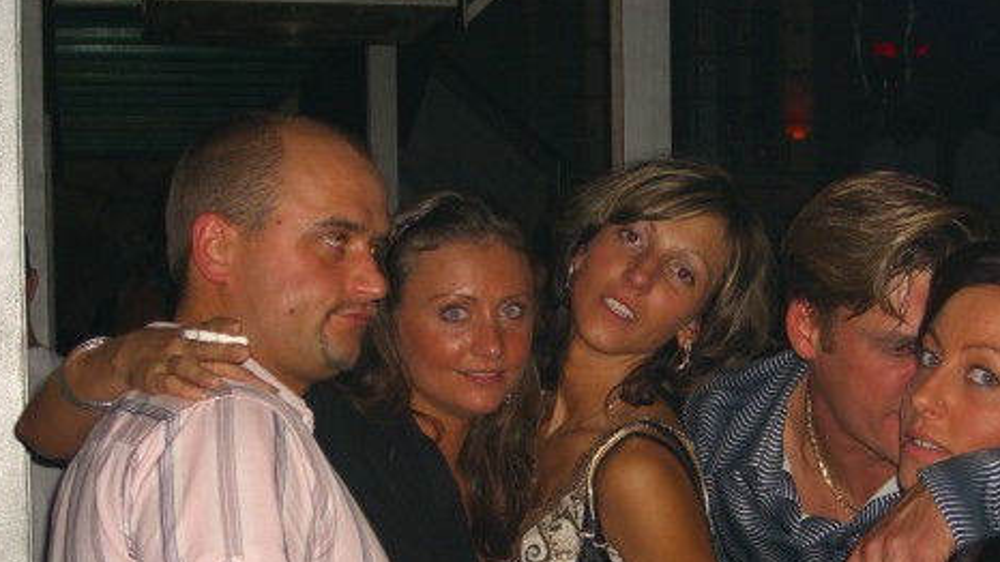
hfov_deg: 26.5
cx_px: 616
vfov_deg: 15.0
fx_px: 2121
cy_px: 472
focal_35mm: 80
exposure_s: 1/60
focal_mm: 11.8
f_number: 3.6
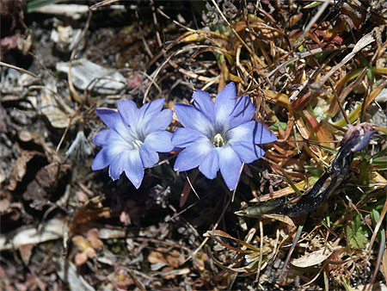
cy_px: 146
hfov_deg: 9.9
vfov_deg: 7.5
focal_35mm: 199
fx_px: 2226
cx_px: 194
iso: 100
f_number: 3.5
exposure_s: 1/500
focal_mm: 50.48
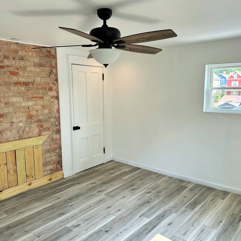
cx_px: 112
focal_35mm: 29
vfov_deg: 55.6
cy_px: 118
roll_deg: +0.5
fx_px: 228
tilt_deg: -3.7
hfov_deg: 55.6
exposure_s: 1/163
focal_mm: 6.86
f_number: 1.78
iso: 100
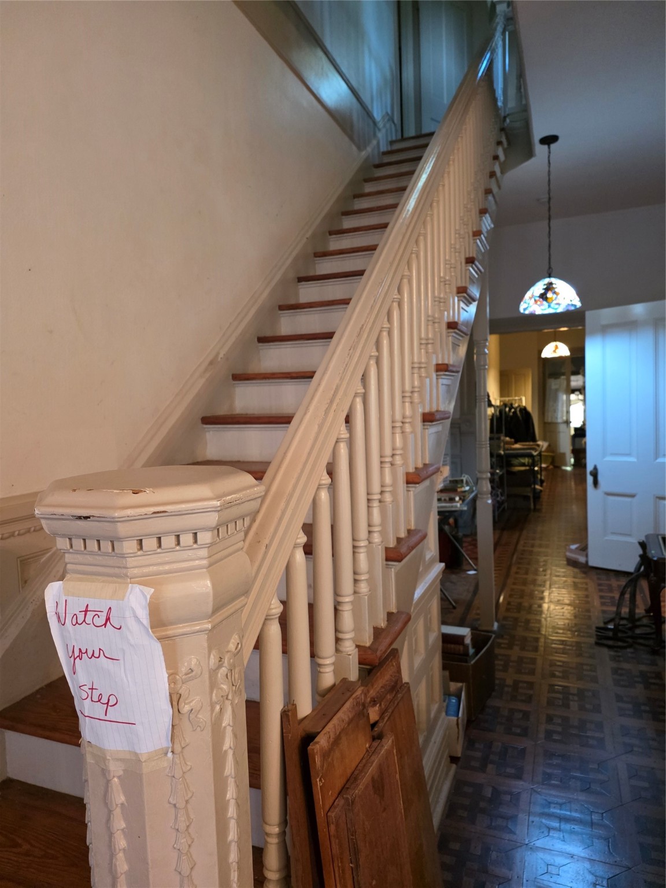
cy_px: 444
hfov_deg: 58.9
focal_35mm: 23
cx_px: 333
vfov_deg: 73.9
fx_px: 590
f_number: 1.7
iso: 1250
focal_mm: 6.25
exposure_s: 1/120
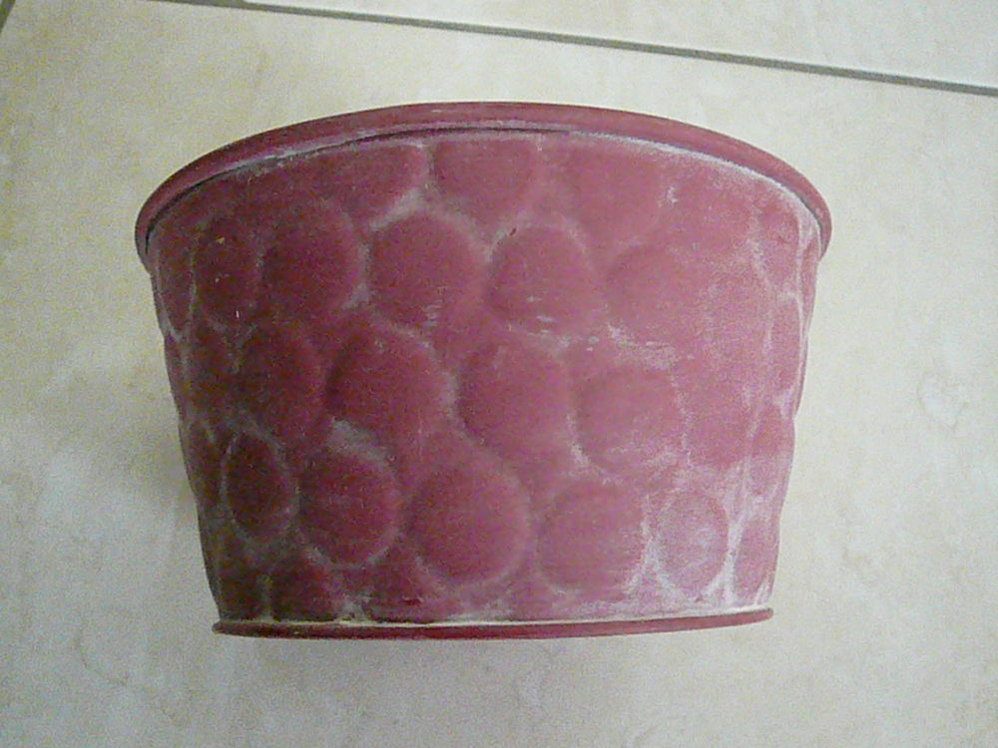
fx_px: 923
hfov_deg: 56.8
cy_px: 374
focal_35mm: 32
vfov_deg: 44.2
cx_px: 499
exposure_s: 1/160
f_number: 2.9
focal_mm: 5.2
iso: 3200
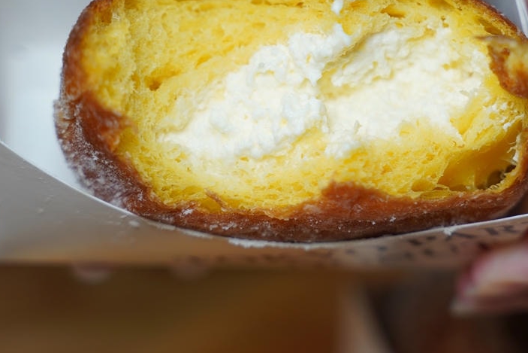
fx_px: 1878
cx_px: 324
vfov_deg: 10.7
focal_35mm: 128
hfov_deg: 16.0
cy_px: 68
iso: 160
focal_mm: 75
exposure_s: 1/80
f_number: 4
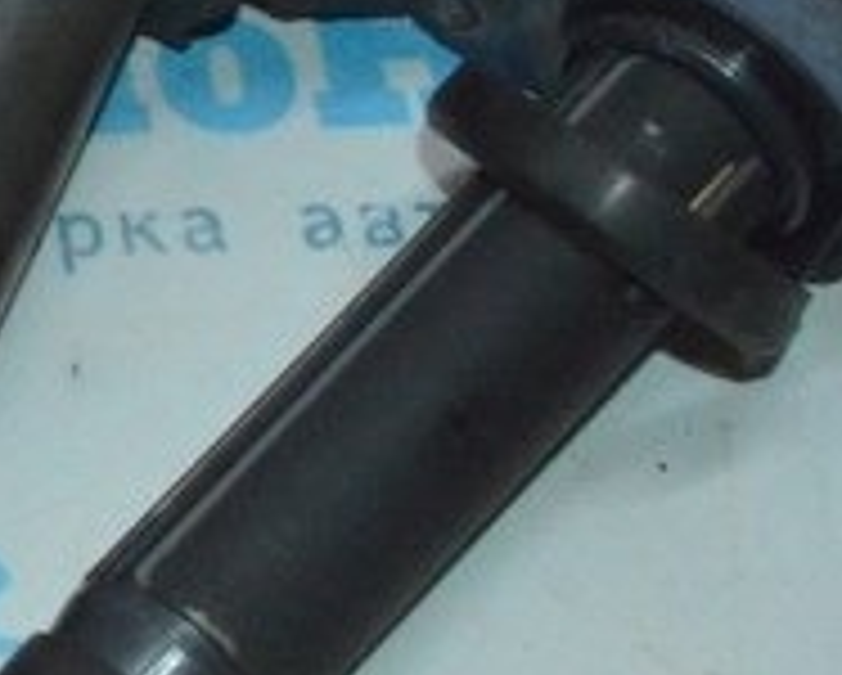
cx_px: -738
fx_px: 3842
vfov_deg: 9.9
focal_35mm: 154
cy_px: -83
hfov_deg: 11.5
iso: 5000
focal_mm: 20
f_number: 16
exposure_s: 1/200
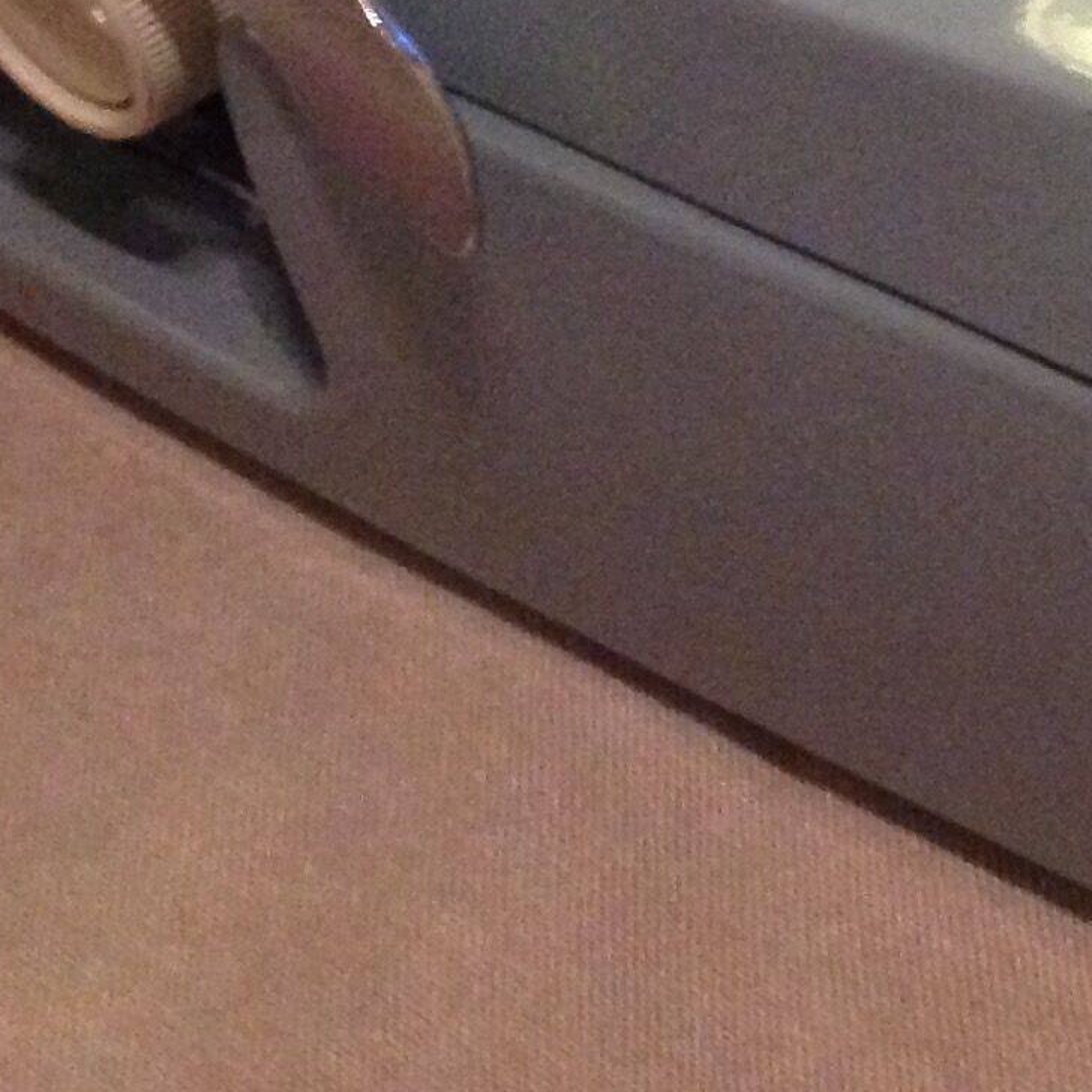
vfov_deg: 15.8
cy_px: 291
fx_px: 3926
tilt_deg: -43.7
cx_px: 1164
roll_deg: +9.5
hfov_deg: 15.5
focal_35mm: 110
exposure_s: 1/17
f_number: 2.4
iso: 640
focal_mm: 4.28
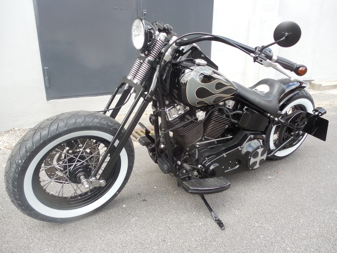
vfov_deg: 54.9
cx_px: 168
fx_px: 243
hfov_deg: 69.4
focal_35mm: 25
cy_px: 126
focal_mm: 4.5
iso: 125
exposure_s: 1/160
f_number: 3.3
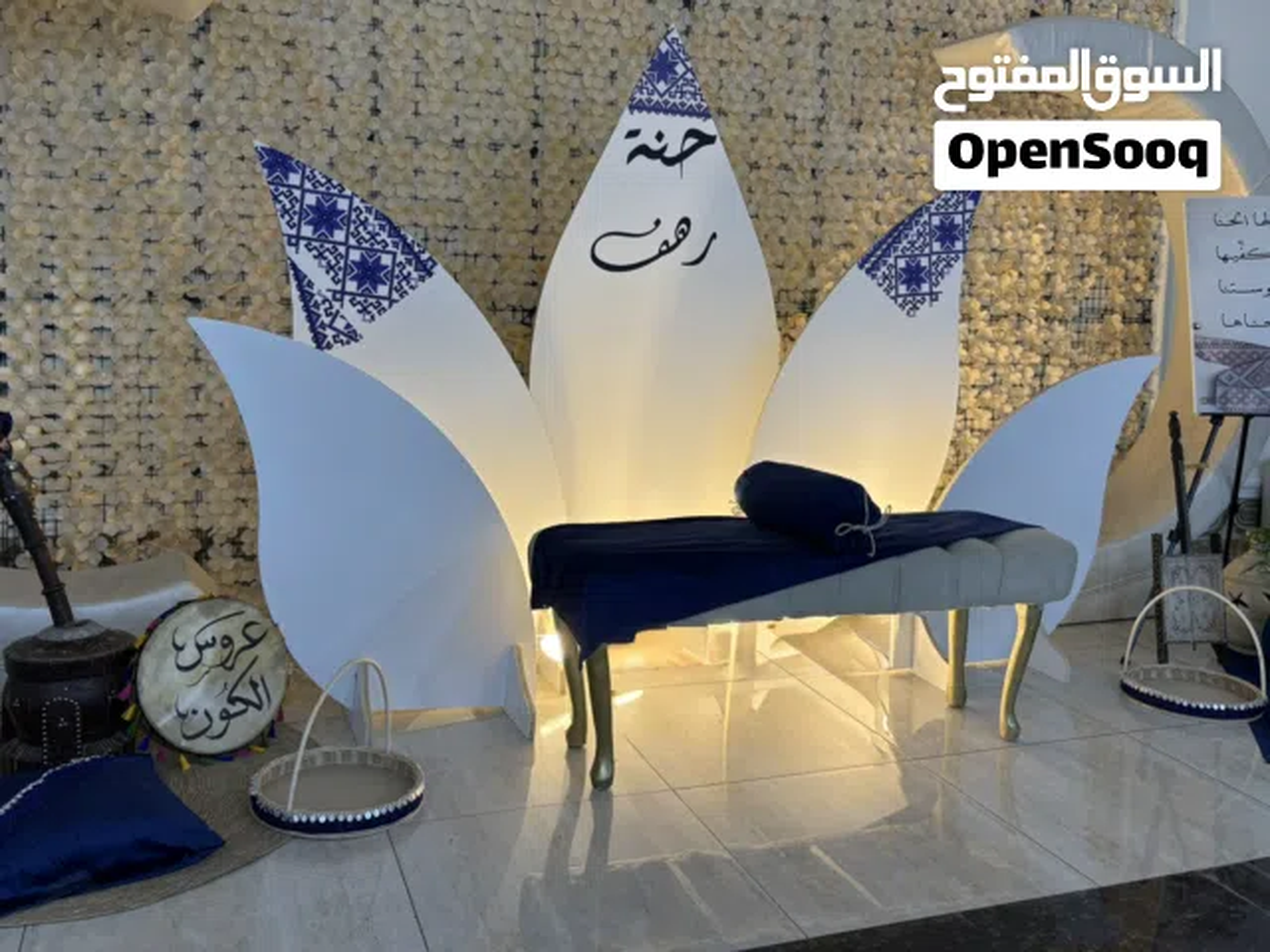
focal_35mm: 26
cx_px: 635
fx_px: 954
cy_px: 476
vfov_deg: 53.1
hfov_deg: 67.3
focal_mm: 5.96
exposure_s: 1/50
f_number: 1.6
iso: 80
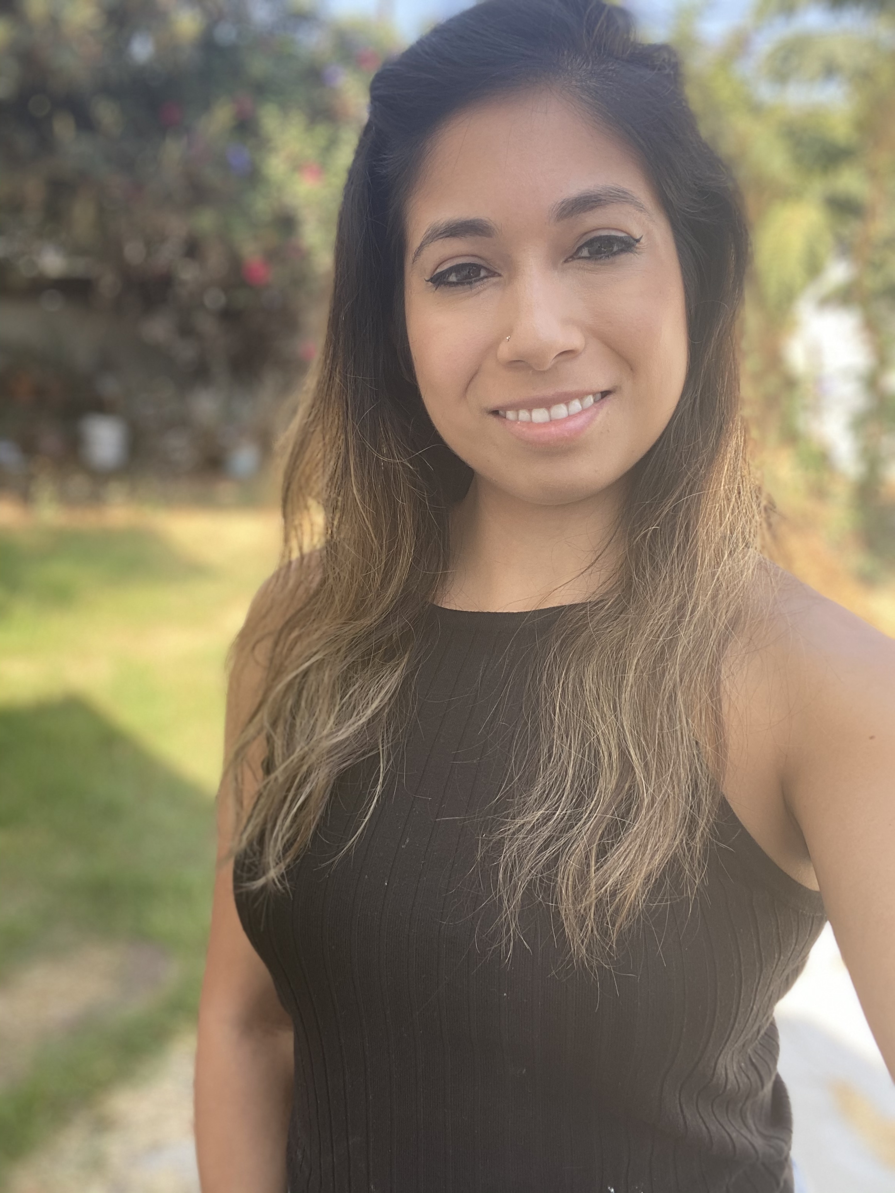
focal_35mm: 30
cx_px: 448
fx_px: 1034
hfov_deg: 46.8
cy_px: 596
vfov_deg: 60.0
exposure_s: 1/122
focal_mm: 2.71
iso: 25
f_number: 2.2
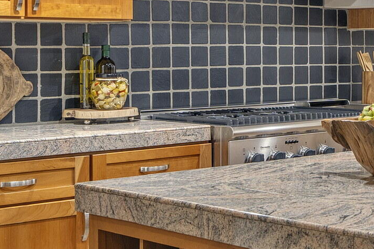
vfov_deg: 16.3
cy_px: 52
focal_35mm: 83
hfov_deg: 23.0
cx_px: 417
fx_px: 862
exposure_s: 2
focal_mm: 21
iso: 100
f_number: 9
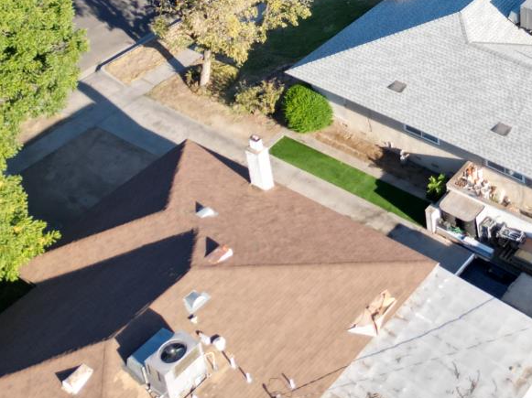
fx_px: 952
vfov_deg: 21.7
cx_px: 554
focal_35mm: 62
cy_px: -93
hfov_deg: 28.9
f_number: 1.7
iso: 130
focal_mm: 6.72
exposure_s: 1/1250
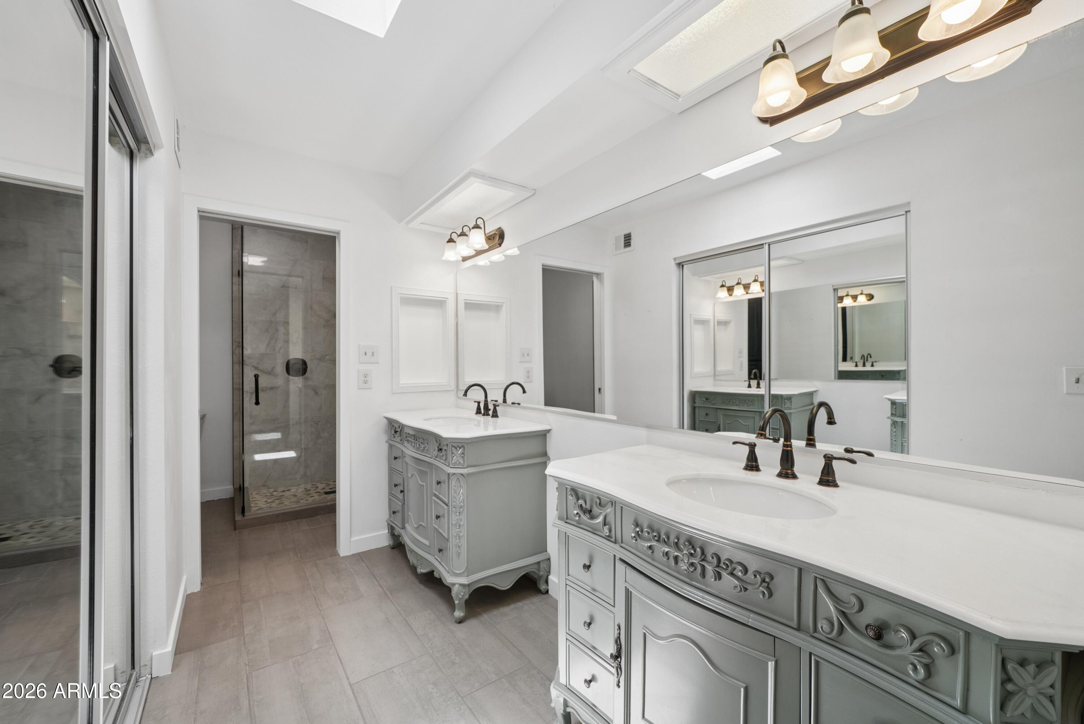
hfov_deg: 104.2
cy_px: 362
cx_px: 542
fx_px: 422
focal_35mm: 14
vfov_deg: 81.3
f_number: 8
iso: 400
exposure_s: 1/80
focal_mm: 14
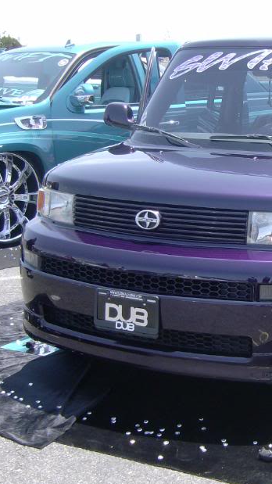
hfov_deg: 18.1
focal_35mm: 65
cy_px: 208
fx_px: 834
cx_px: 259
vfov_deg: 32.3
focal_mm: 6
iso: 100
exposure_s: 1/218
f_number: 4.7
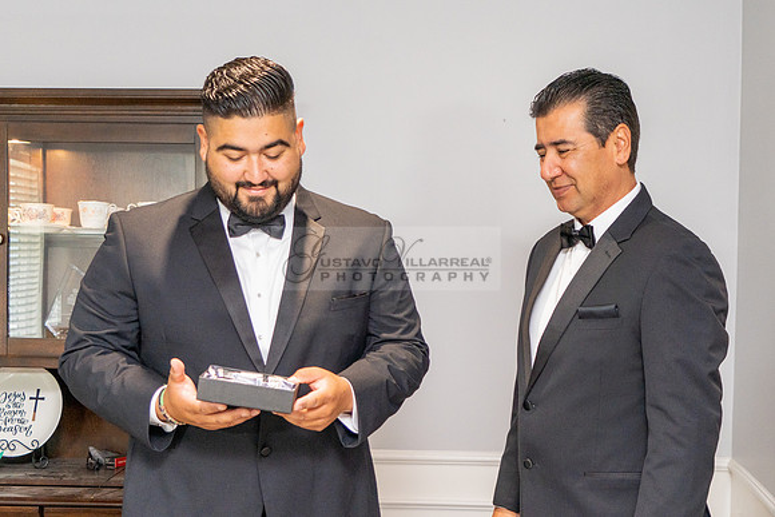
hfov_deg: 34.2
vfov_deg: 23.2
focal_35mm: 58
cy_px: 318
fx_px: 1256
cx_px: 460
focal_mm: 34
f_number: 4
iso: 640
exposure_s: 1/160
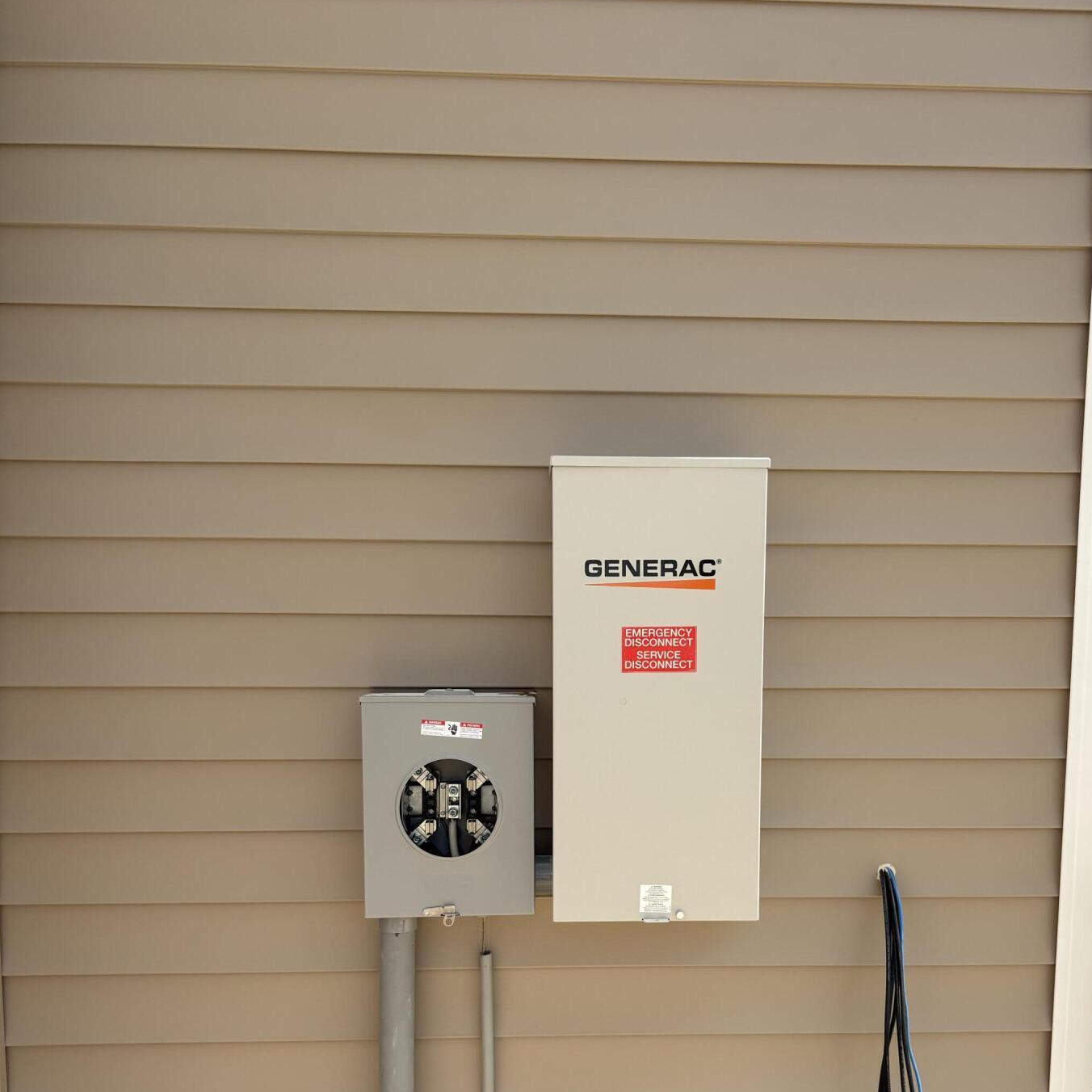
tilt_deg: -5.6
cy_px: 726
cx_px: 605
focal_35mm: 34
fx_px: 1213
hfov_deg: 48.4
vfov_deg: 47.7
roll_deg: -1.5
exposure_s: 1/1311
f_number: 1.6
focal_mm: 5.96
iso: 50
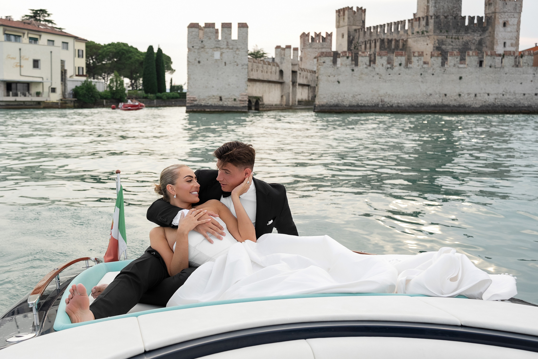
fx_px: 523
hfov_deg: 54.4
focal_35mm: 35
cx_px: 269
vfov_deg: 37.9
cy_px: 180
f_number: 4
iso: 500
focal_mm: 35
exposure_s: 1/1000
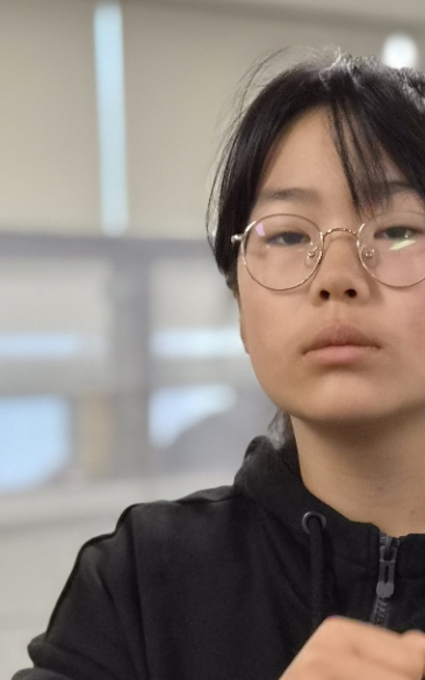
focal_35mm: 160
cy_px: 664
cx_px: 345
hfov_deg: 8.2
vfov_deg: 12.9
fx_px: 2963
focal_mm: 7
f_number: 2.4
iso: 320
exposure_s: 1/60
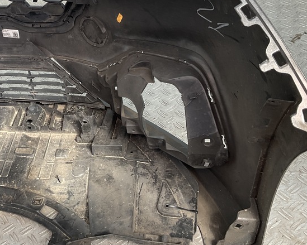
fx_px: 472
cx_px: 60
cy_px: 95
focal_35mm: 52
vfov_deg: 29.0
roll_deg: +14.7
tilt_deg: -39.2
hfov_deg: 34.9
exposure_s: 1/100
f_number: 1.8
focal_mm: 3
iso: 20
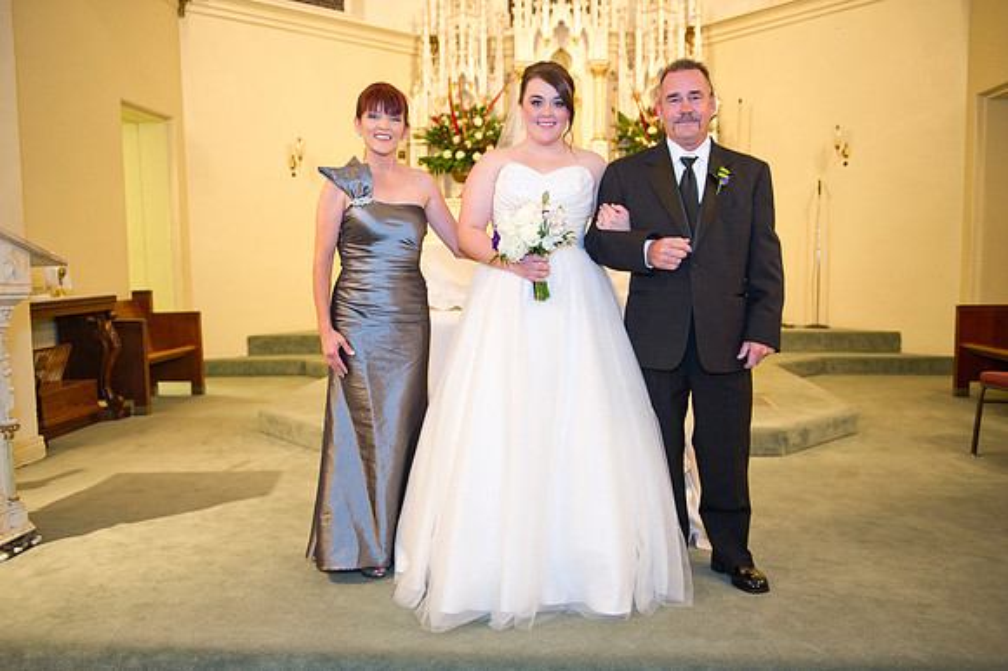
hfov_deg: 60.3
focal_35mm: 31
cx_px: 504
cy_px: 336
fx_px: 867
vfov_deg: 42.3
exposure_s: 1/60
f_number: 2.8
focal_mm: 31
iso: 1250
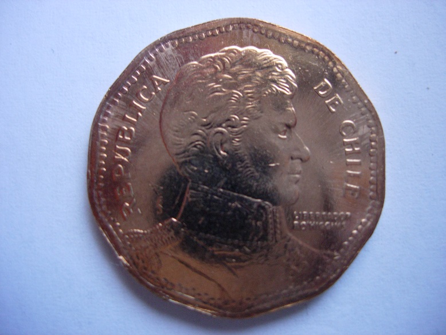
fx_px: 490
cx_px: 223
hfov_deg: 49.0
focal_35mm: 38
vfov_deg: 37.7
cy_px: 168
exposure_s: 1/32
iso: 178
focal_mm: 7.8
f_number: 2.8
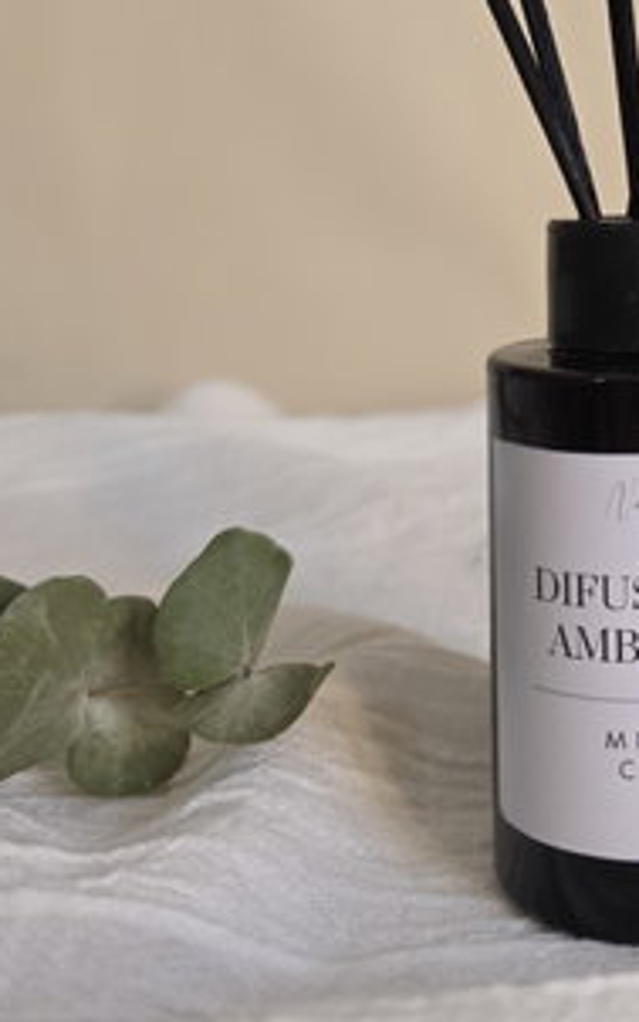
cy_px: 137
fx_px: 1197
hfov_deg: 28.4
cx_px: 605
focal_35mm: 43
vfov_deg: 43.0
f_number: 1.7
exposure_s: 1/100
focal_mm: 6.3
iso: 125
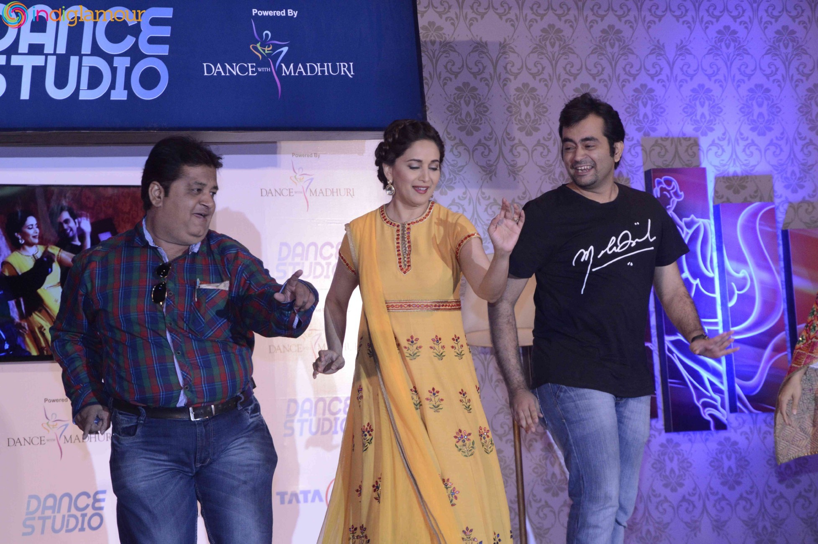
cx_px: 409
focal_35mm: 135
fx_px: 3065
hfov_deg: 15.2
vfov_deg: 10.1
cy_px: 272
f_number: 9
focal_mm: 90
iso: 1600
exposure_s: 1/200
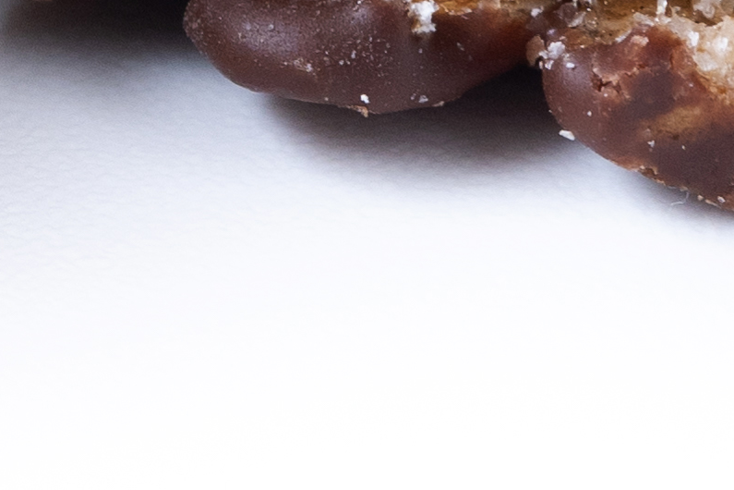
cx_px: -624
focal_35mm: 630
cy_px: -937
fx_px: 12844
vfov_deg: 2.2
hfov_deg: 3.3
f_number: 11
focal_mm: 60
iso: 100
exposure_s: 1/200
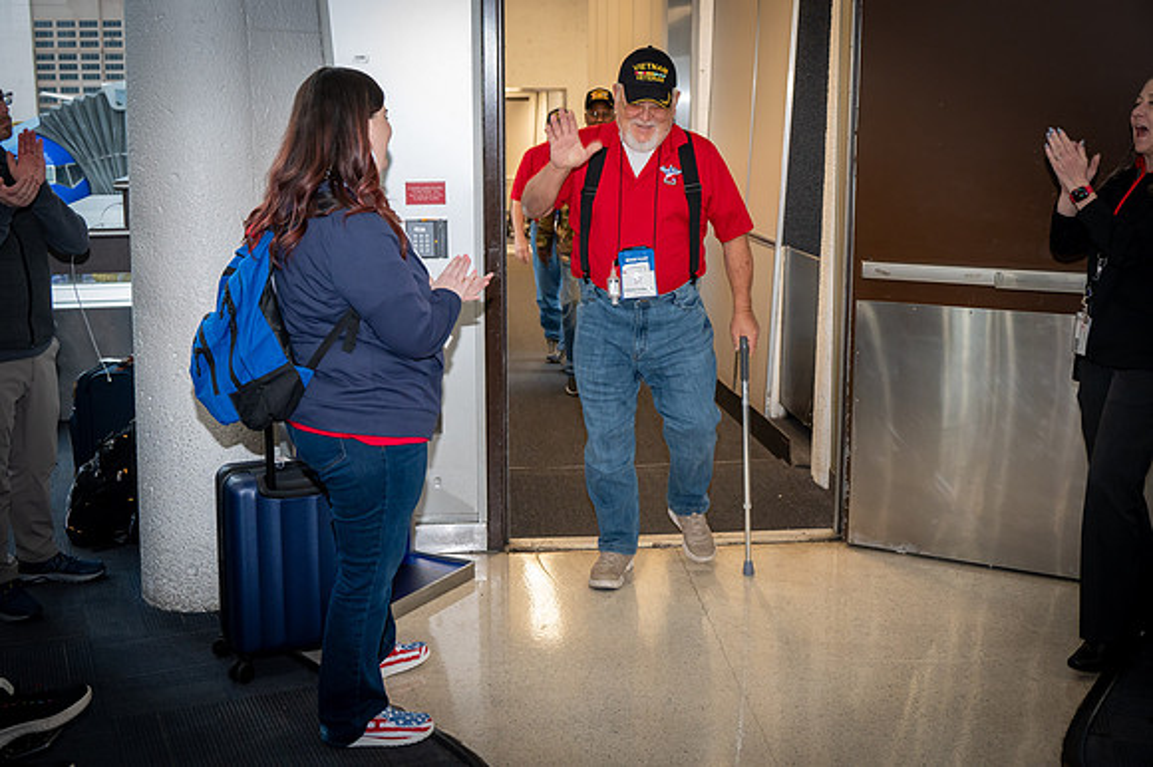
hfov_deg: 44.5
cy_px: 384
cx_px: 576
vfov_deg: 30.5
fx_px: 1408
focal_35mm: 44
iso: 3200
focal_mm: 44
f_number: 5.3
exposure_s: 1/100
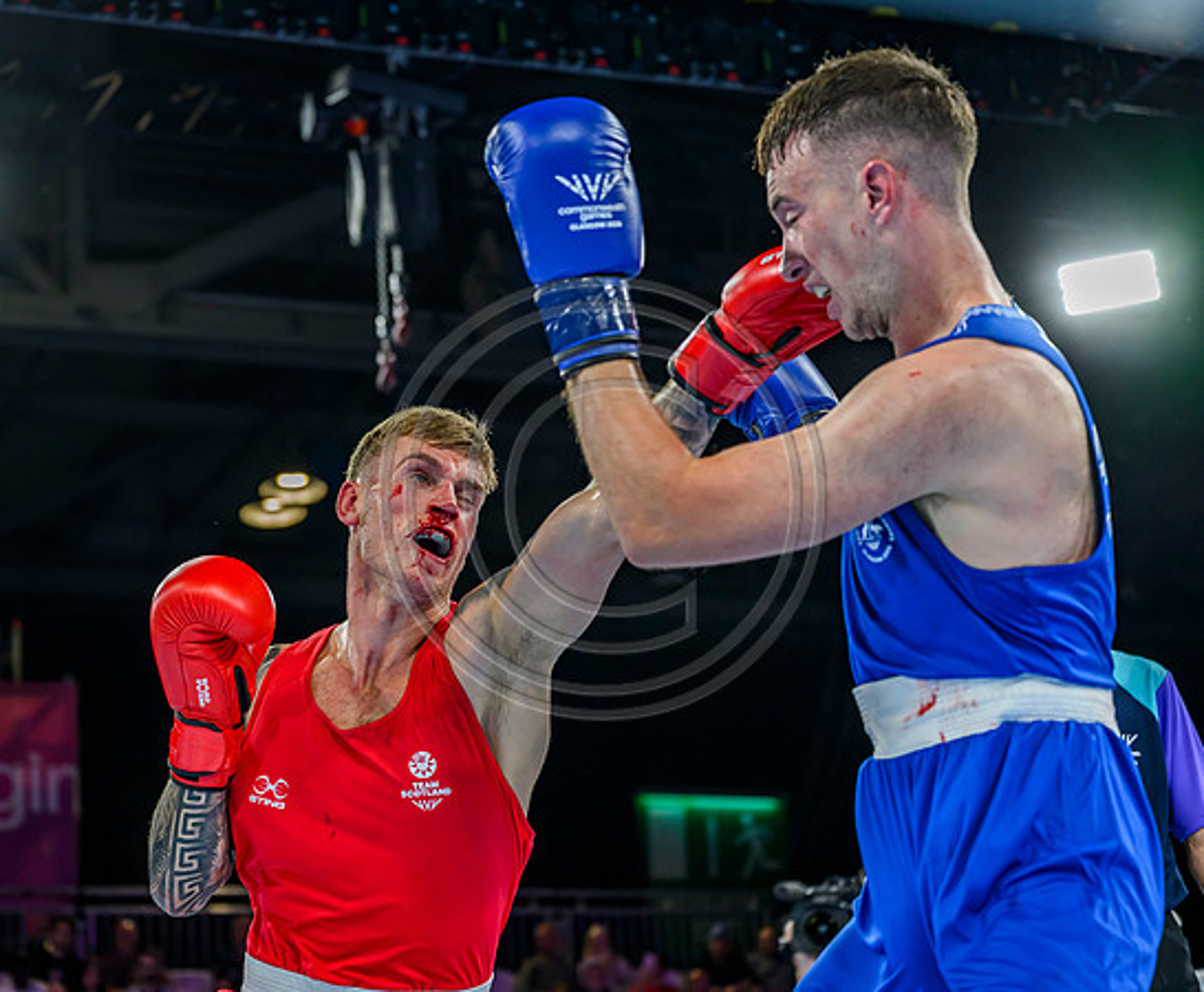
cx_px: 405
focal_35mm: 74
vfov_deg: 21.1
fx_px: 2665
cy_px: 459
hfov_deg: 25.3
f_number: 3.2
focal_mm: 60
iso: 2000
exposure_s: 1/1600
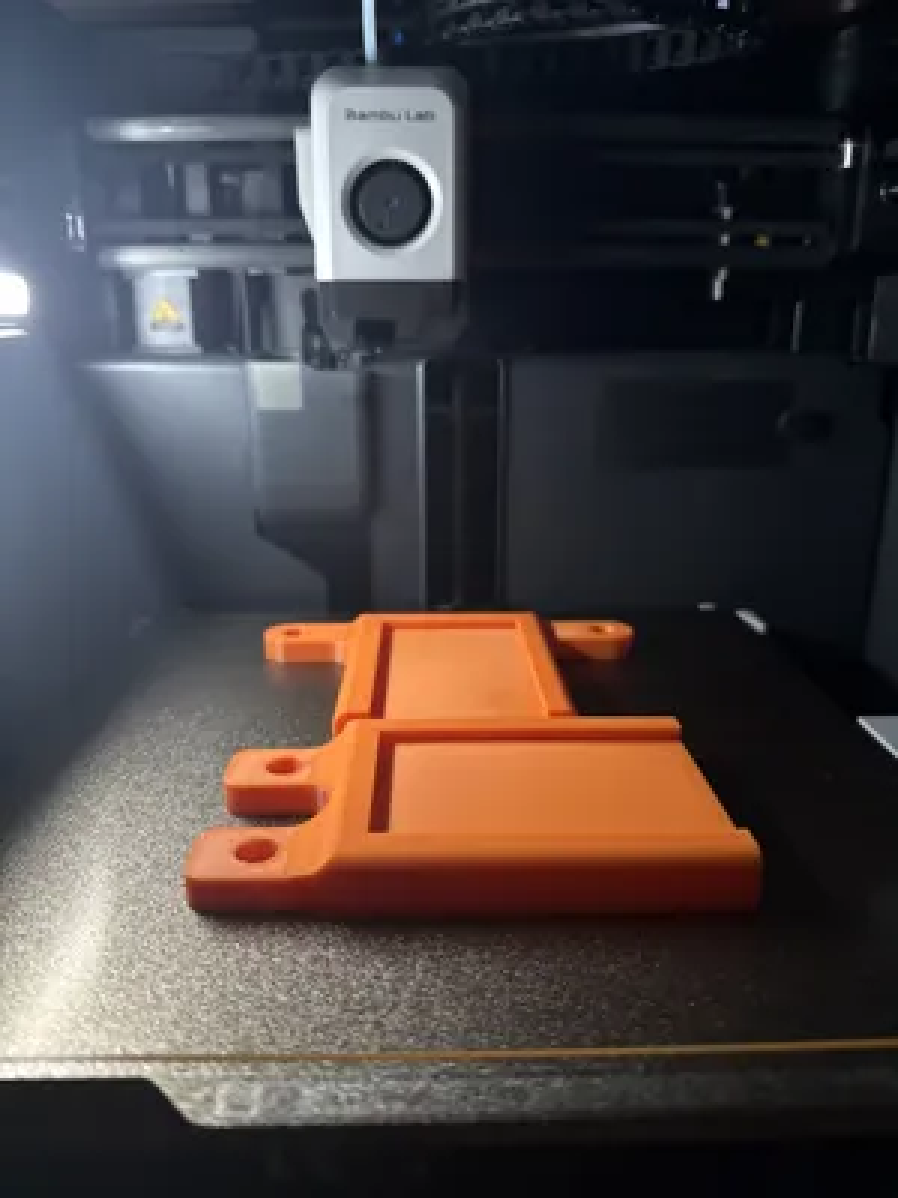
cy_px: 599
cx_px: 449
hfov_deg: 56.8
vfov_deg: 71.6
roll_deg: +0.1
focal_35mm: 24
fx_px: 830
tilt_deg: -16.1
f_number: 1.78
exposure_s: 1/35
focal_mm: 6.76
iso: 1000
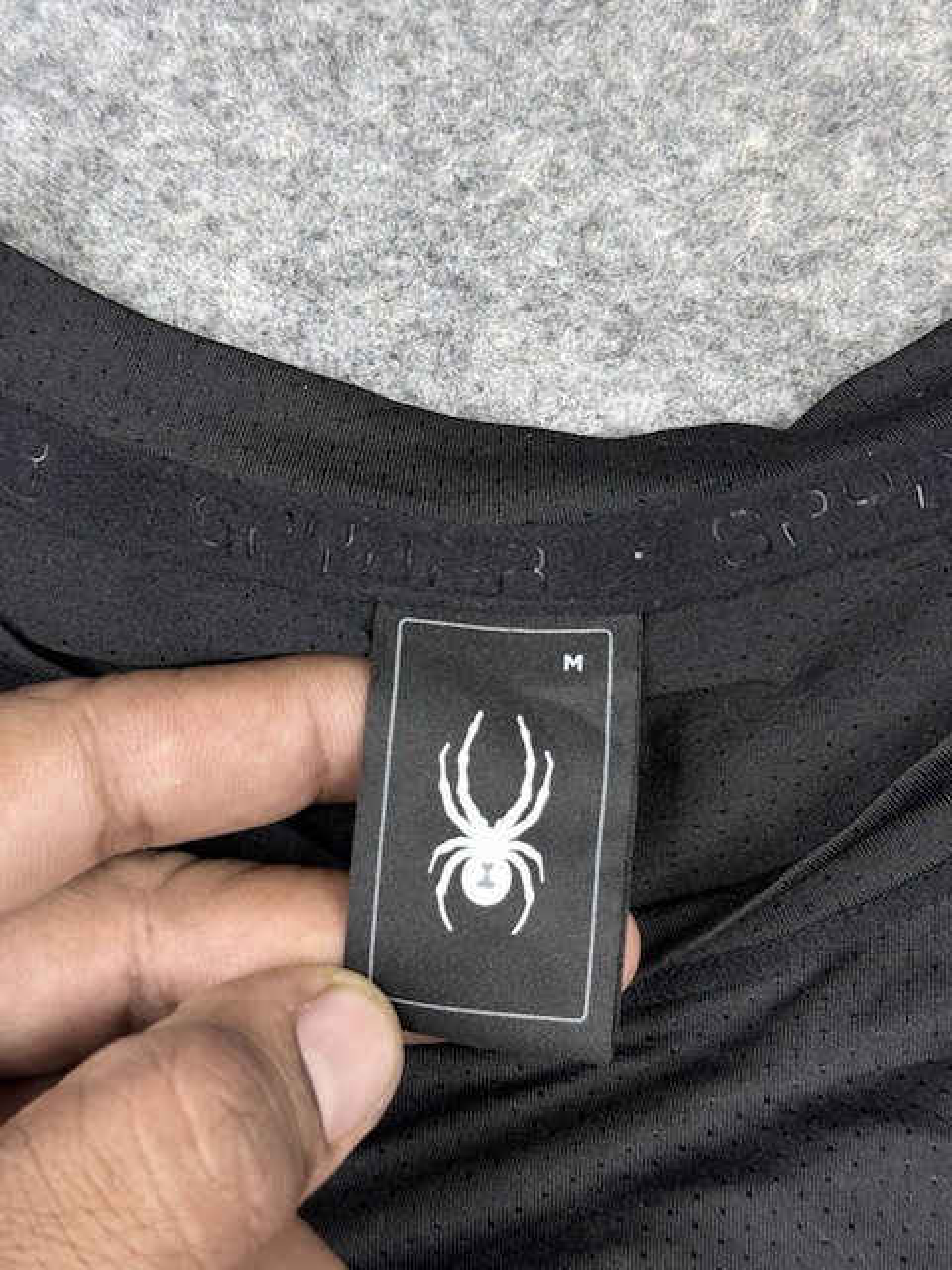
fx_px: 1760
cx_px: 476
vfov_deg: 39.7
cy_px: 635
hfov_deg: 30.3
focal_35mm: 48
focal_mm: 6.76
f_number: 1.78
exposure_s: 1/100
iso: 160
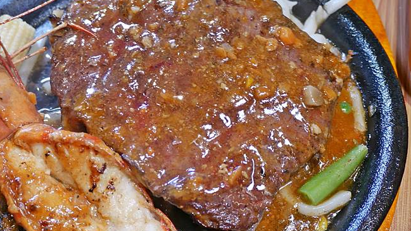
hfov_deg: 43.3
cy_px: 152
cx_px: 148
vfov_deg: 25.3
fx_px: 512
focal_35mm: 47
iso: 320
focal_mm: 14
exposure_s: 1/60
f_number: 2.5
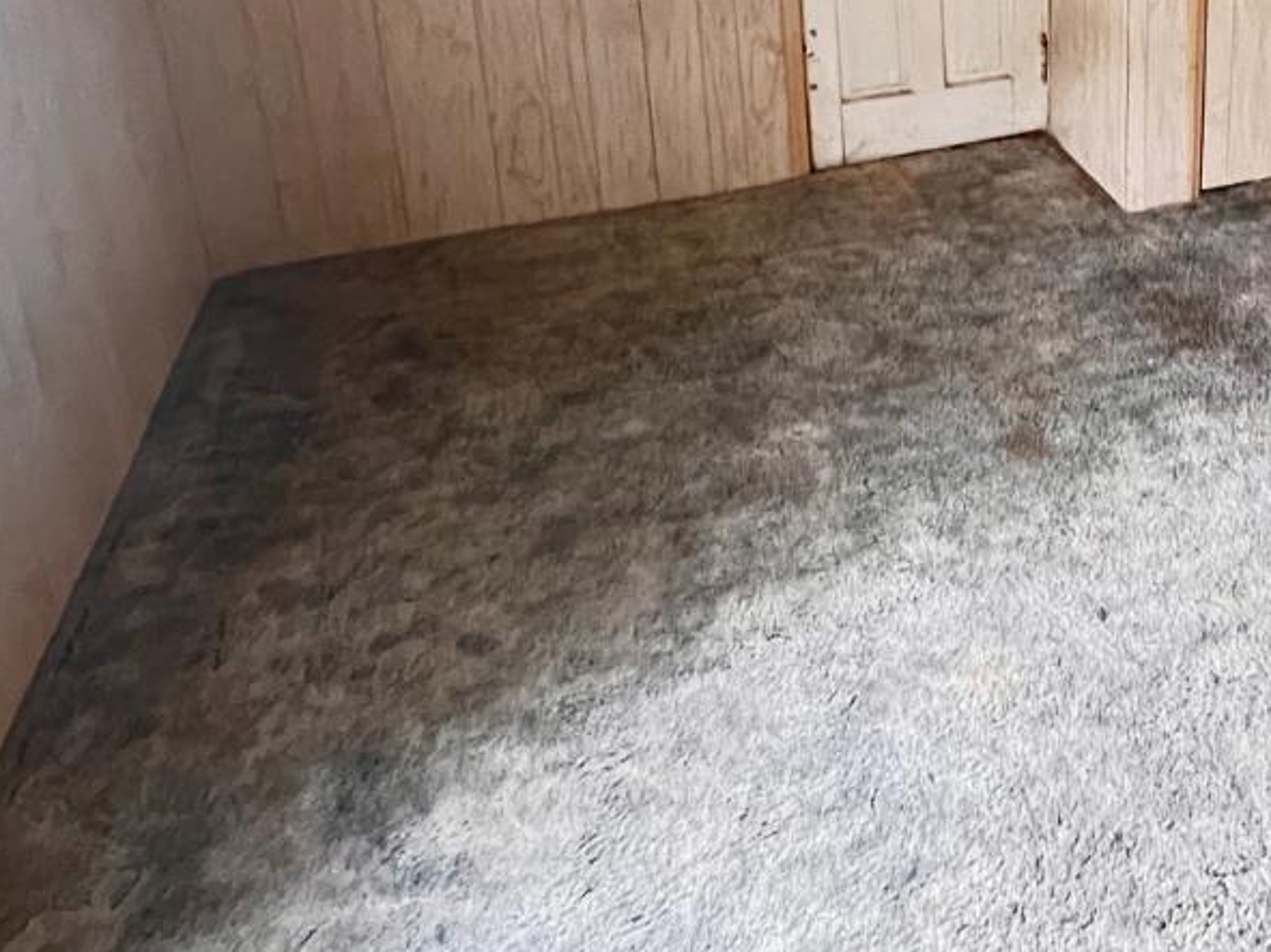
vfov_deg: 38.5
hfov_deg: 49.4
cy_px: 18
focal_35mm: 33
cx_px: 1140
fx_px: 1211
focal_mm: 1.57
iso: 1250
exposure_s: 1/37
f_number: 1.8
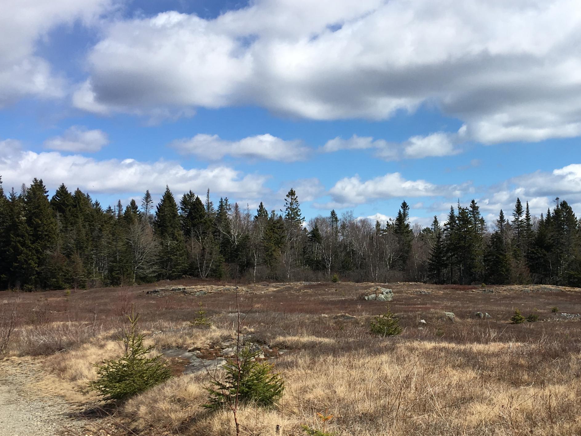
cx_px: 387
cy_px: 294
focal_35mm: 46
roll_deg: -0.2
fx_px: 772
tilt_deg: +0.8
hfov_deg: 40.7
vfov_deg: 31.2
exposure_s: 1/2198
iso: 25
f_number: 2.2
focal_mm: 4.15
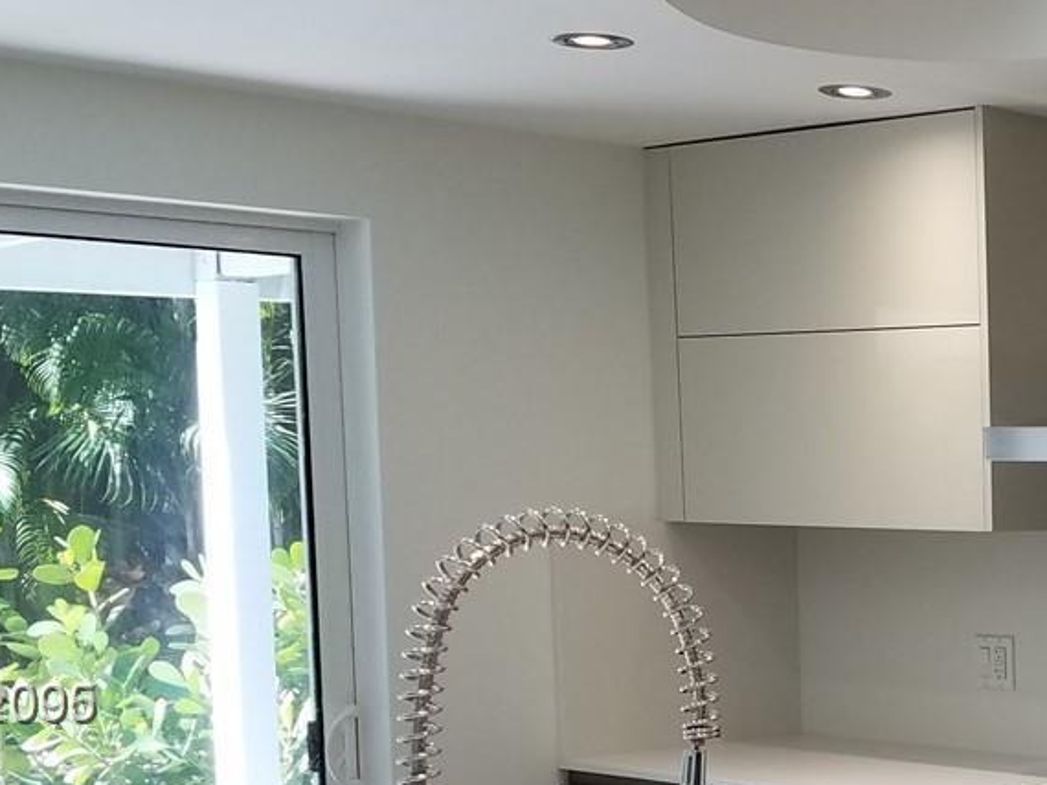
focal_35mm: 73
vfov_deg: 19.8
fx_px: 2207
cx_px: 1286
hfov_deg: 24.0
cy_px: 706
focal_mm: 4.2
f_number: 1.7
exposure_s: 1/120
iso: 64
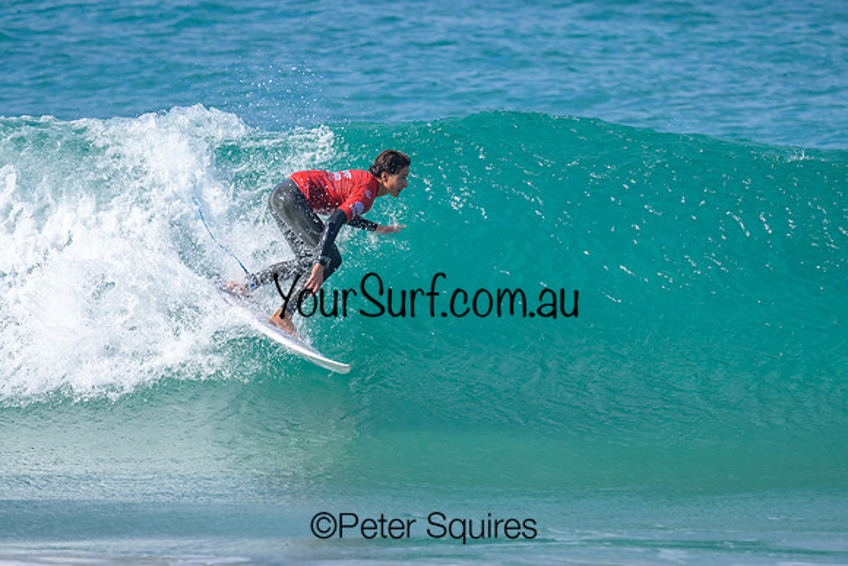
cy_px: 251
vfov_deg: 1.3
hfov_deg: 1.9
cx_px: 425
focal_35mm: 1098
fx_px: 25878
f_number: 6.3
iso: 320
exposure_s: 1/2000
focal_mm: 800
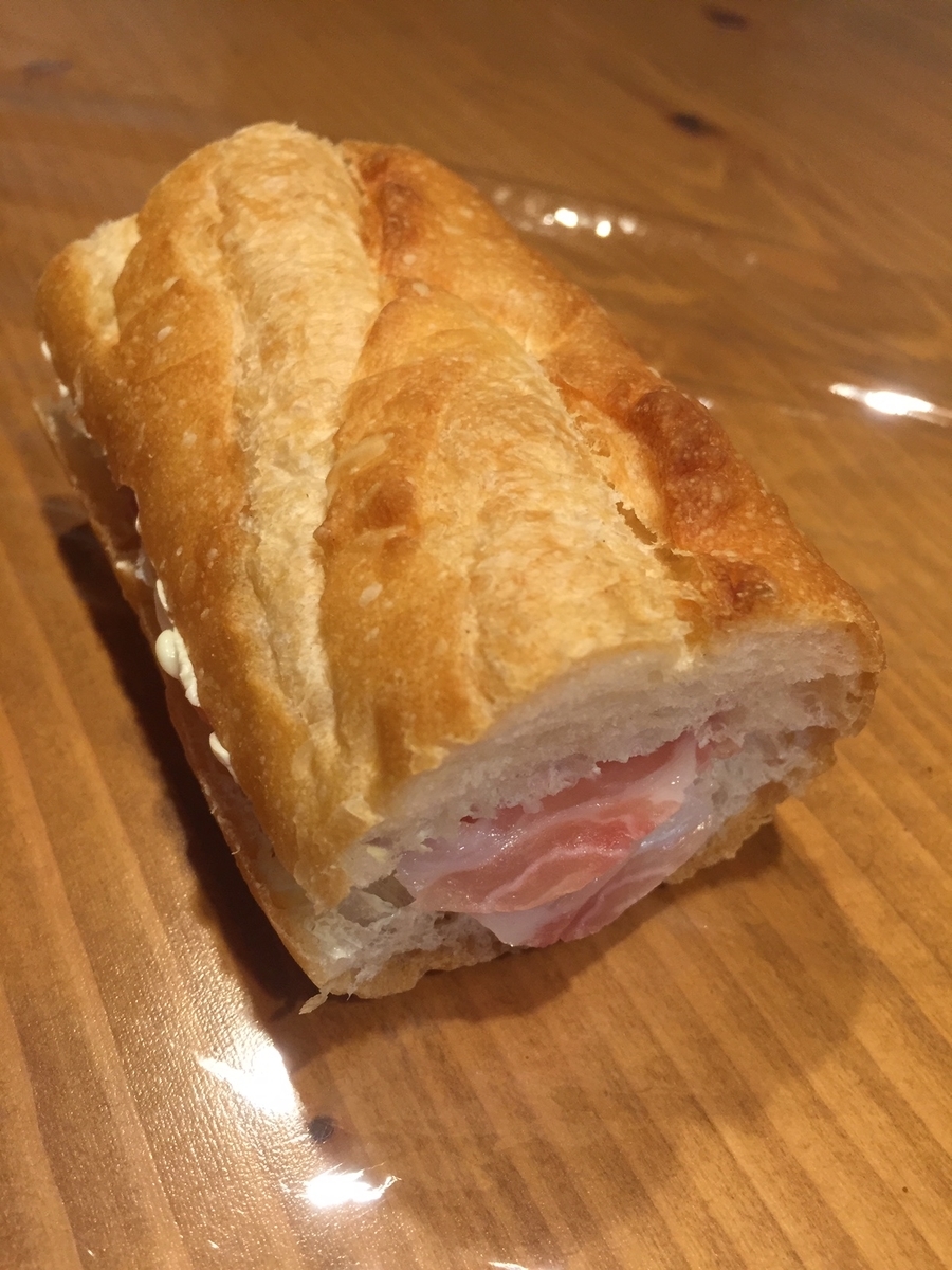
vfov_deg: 61.7
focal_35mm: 29
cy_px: 635
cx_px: 476
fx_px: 1063
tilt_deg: -45.2
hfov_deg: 48.2
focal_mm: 4.15
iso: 125
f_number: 2.2
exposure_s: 1/30
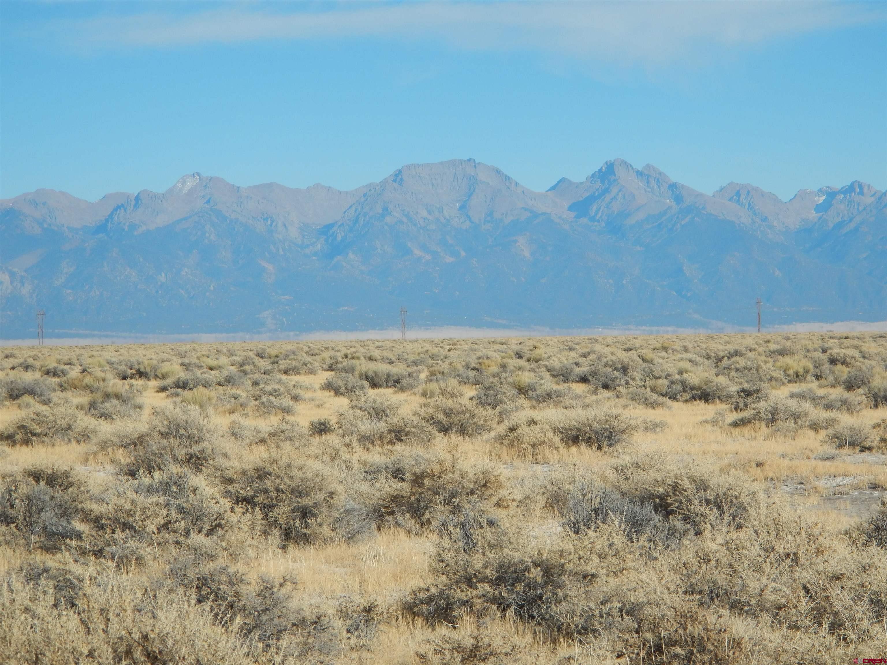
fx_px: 3587
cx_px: 444
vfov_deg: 10.6
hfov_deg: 14.1
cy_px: 332
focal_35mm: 140
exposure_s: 1/1000
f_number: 4.8
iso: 125
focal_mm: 25
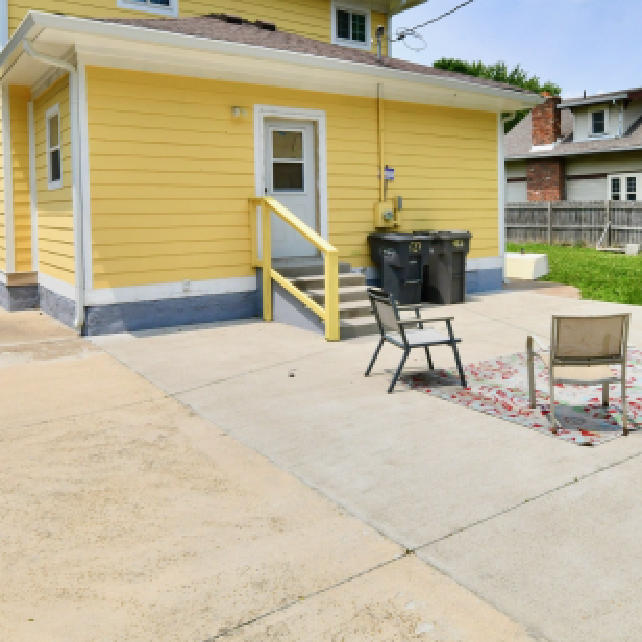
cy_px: 223
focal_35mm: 29
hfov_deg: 55.6
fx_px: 609
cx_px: 348
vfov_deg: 54.7
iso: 640
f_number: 14
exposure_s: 1/800
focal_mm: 14
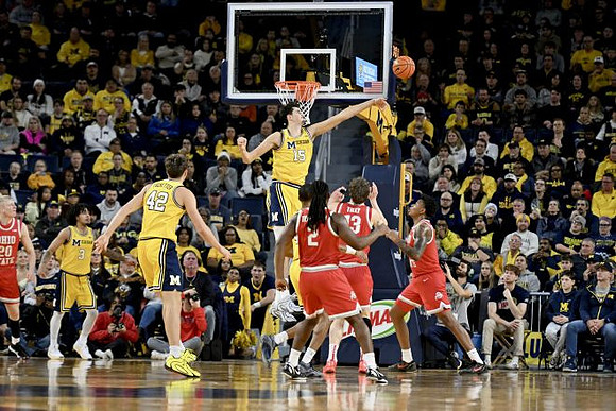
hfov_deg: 14.7
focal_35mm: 140
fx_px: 2396
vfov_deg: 9.8
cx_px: 308
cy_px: 206
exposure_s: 1/1250
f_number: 2.8
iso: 2500
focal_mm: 140
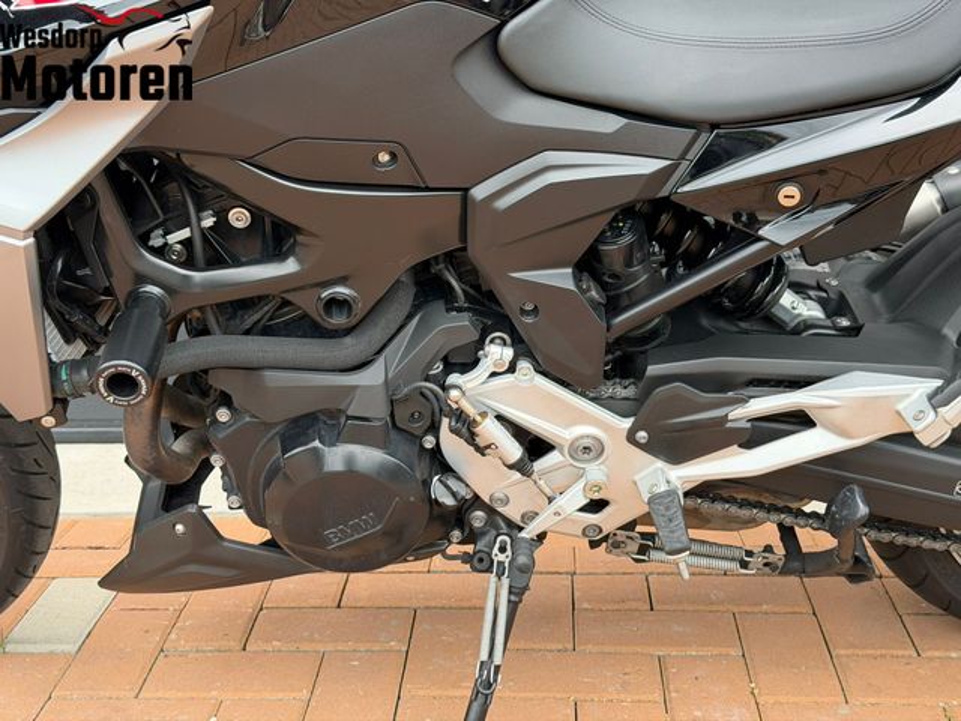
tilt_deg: -14.5
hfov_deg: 39.7
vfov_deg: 30.3
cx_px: 480
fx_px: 1333
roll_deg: +0.7
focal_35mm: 48
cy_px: 360
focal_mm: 6.76
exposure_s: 1/578
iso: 100
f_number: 1.78
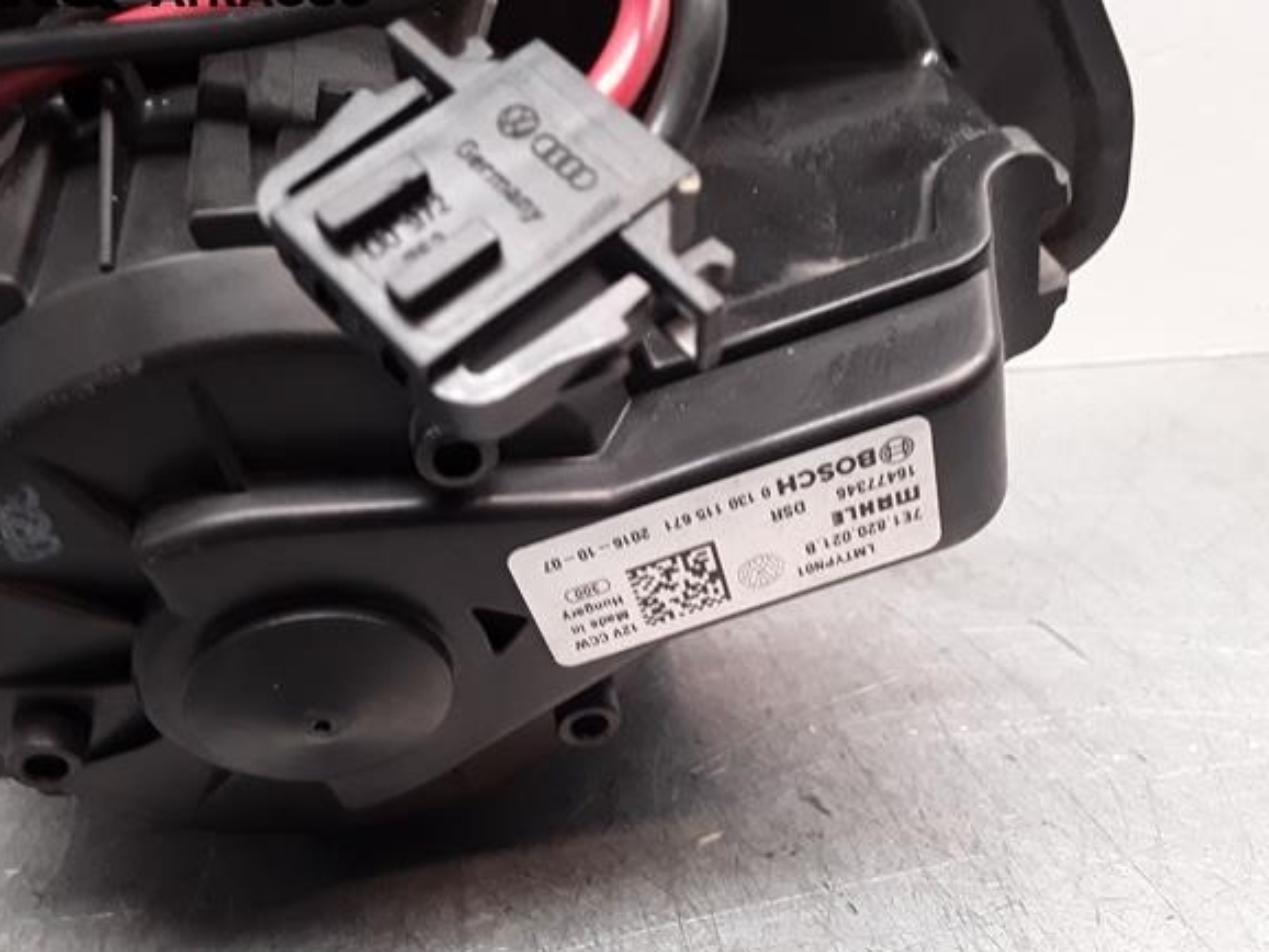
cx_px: 654
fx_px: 1137
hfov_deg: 58.3
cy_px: 491
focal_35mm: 31
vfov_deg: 45.5
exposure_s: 1/50
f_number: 1.9
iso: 100
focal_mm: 2.91
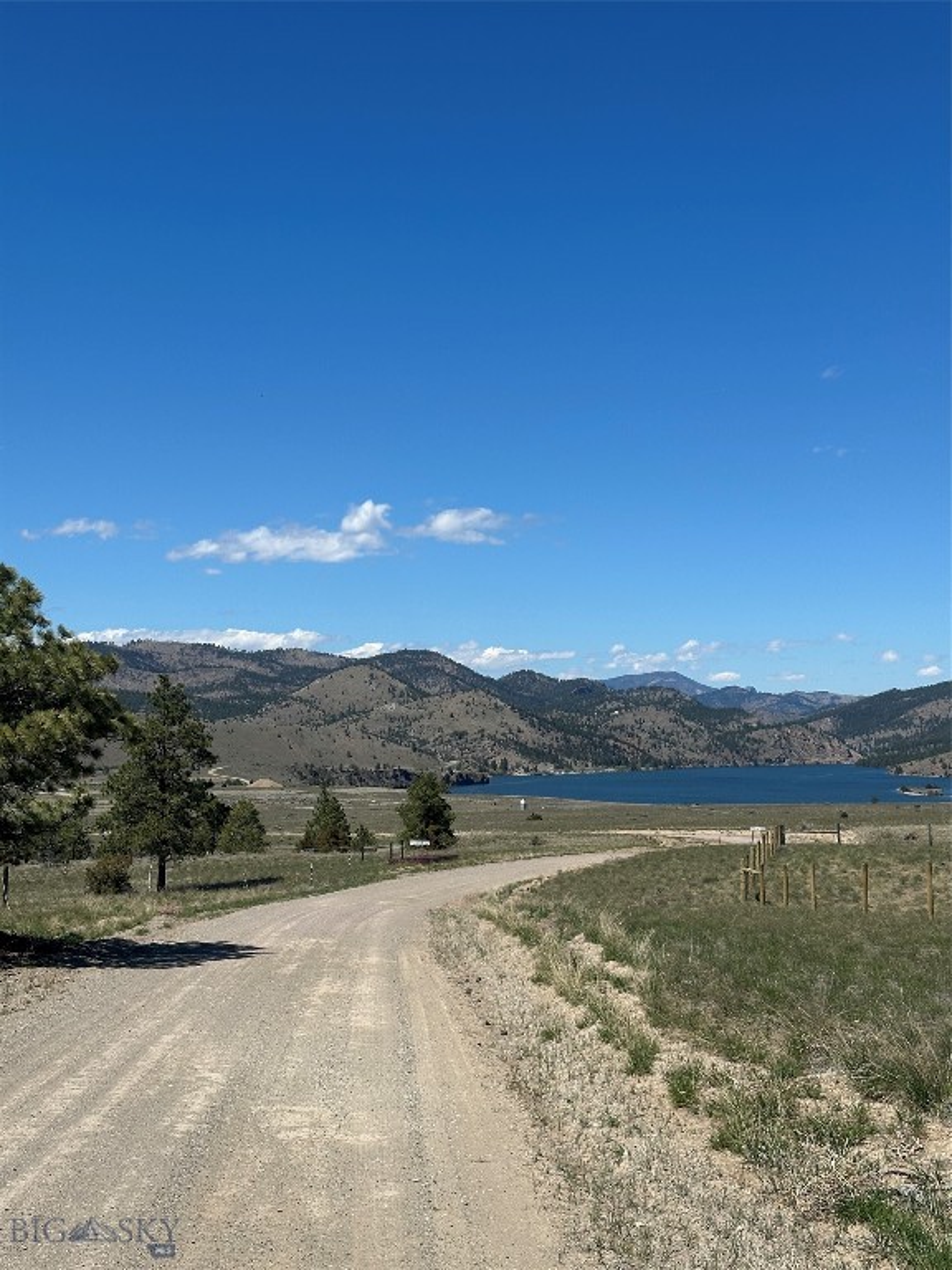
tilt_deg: +3.1
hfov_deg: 30.3
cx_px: 476
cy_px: 635
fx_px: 1760
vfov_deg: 39.7
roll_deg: -0.7
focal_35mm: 48
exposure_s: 1/6211
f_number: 1.78
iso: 64
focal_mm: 6.86
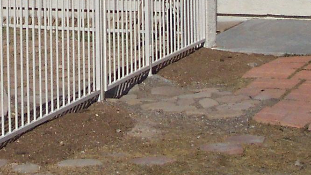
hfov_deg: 15.7
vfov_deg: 8.8
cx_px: 33
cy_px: -59
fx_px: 1113
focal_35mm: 135
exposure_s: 1/700
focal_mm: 7.5
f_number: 9.5
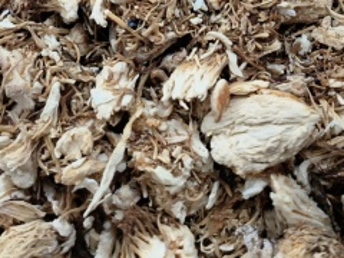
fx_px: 795
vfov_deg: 16.9
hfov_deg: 24.2
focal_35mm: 80
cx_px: 241
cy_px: -113
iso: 393
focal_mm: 5.42
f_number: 1.8
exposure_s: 1/80
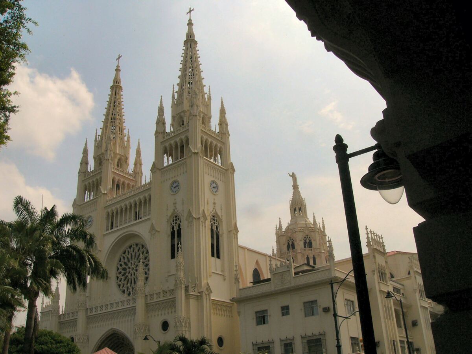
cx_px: 236
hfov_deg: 51.4
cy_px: 177
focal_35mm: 36
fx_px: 491
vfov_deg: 39.7
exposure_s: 1/2000
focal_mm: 6
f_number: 6.5
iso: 50
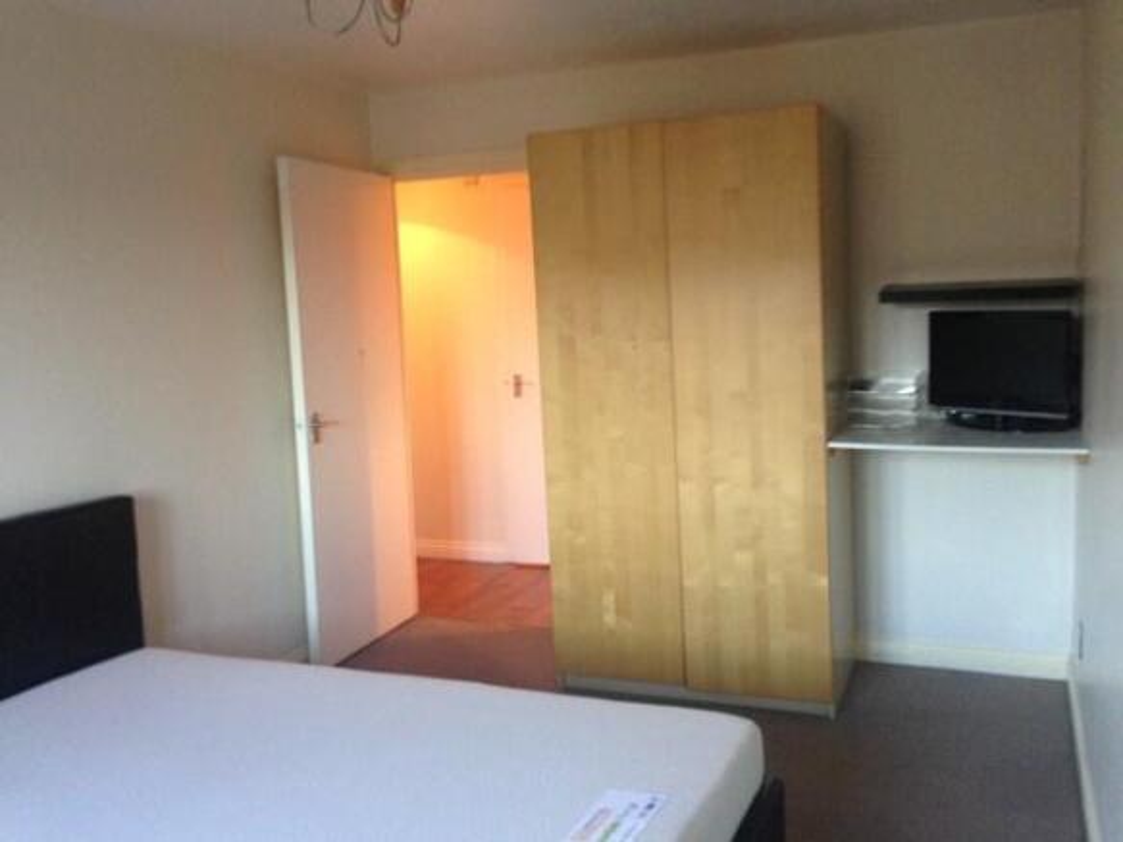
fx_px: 1070
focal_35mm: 33
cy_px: 421
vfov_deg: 42.9
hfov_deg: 55.4
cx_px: 562
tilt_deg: -6.8
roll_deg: +1.5
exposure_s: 1/20
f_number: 2.4
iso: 160
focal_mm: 4.12
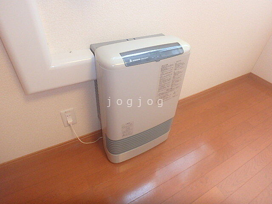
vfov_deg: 63.4
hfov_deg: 79.0
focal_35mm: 21
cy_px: 102
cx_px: 136
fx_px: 165
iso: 400
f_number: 3.5
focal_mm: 3.7
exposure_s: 1/30
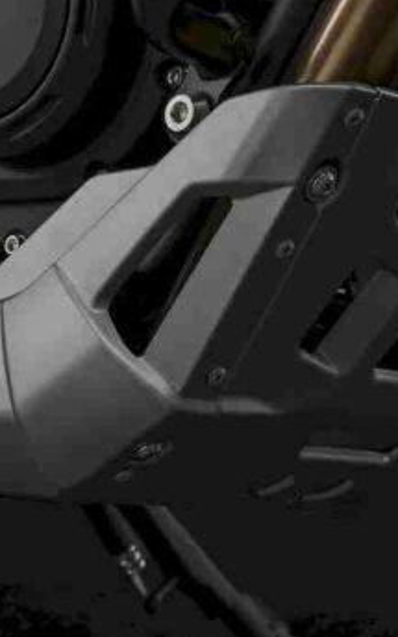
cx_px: 100
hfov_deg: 11.8
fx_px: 1926
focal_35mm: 111
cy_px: 269
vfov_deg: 18.8
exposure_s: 1/125
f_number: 8
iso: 250
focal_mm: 50
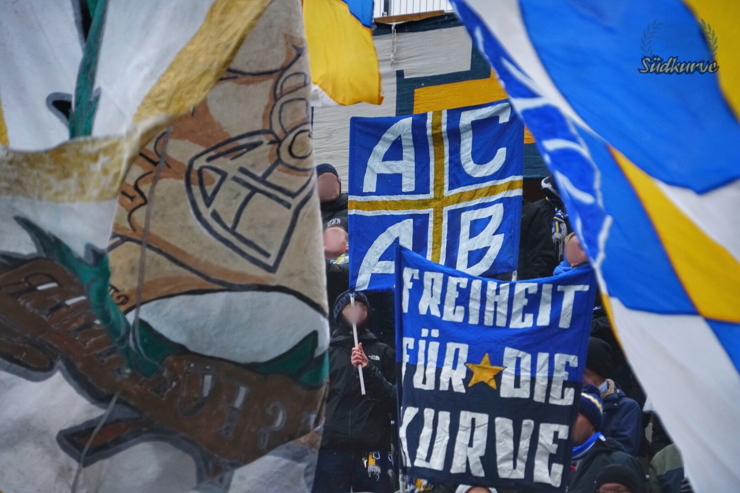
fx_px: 4502
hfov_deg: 9.4
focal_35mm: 219
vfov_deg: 6.3
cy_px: 246
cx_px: 370
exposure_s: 1/400
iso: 1250
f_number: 6.3
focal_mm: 146
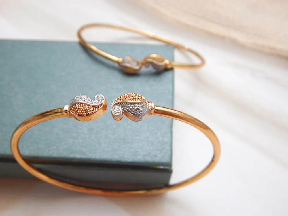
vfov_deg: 41.8
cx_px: 144
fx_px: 283
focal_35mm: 34
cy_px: 108
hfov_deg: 54.0
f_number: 3.3
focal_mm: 6.1
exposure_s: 1/30
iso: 360
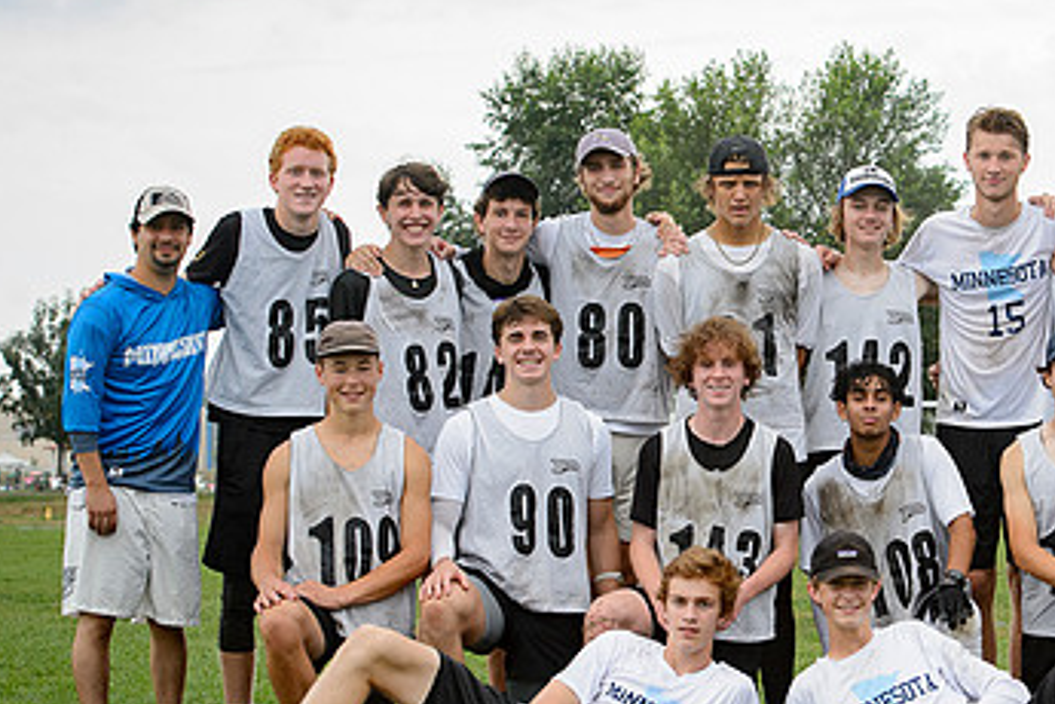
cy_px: 391
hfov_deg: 16.7
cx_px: 841
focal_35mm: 122
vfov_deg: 11.2
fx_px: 3575
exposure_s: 1/640
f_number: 5.6
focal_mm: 70
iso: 1250
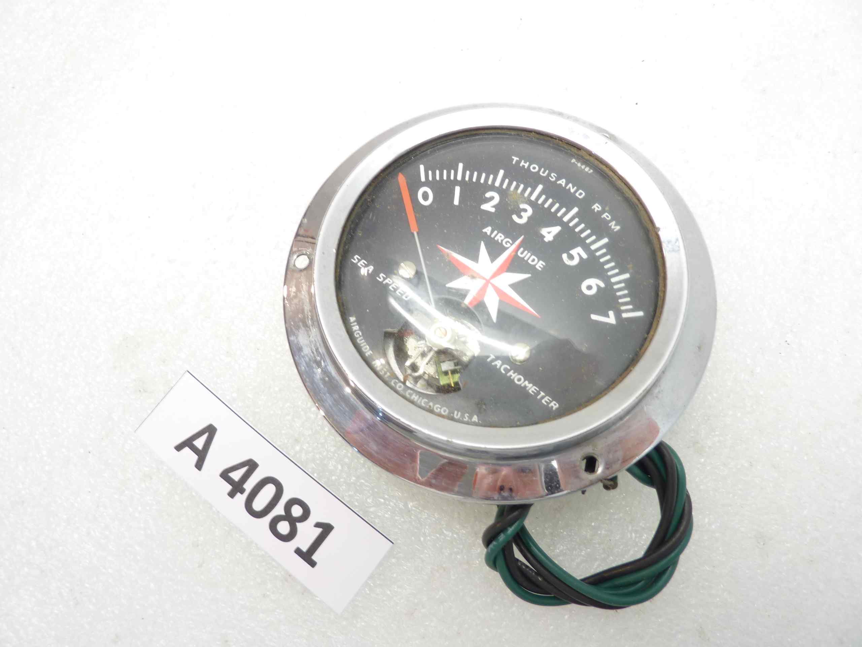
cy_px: 324
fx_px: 623
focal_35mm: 25
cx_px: 431
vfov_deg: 54.9
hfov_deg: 69.4
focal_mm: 4.1
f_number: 3.3
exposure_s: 1/10
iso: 80
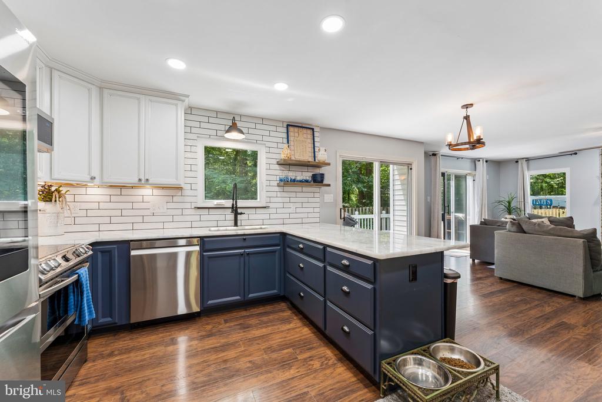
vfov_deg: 81.2
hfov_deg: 104.2
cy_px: 201
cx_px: 301
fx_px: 234
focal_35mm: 14
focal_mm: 14
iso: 100
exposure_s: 1/5
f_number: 9
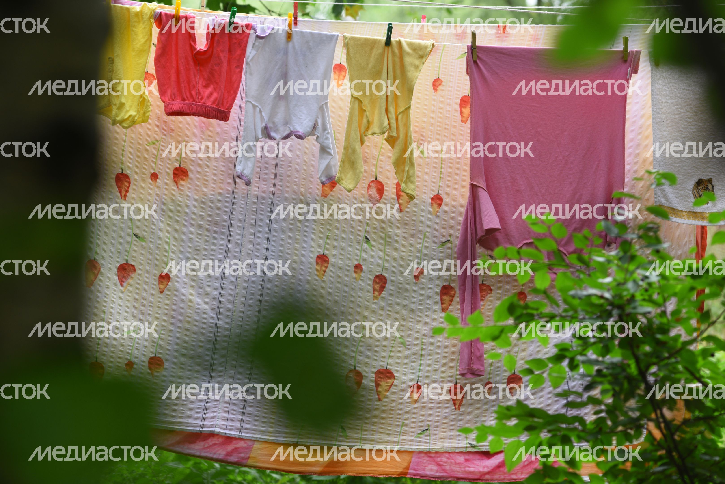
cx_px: 362
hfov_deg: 14.1
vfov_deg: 9.5
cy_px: 242
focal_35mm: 145
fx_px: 2921
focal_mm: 145
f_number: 7.1
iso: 200
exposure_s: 1/60
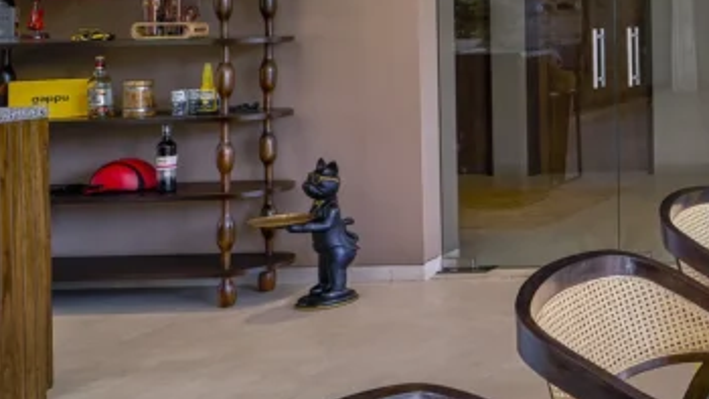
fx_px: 921
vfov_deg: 23.3
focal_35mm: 49
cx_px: 1035
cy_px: -7
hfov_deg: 28.8
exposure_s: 1/25
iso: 200
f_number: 8
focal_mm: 16
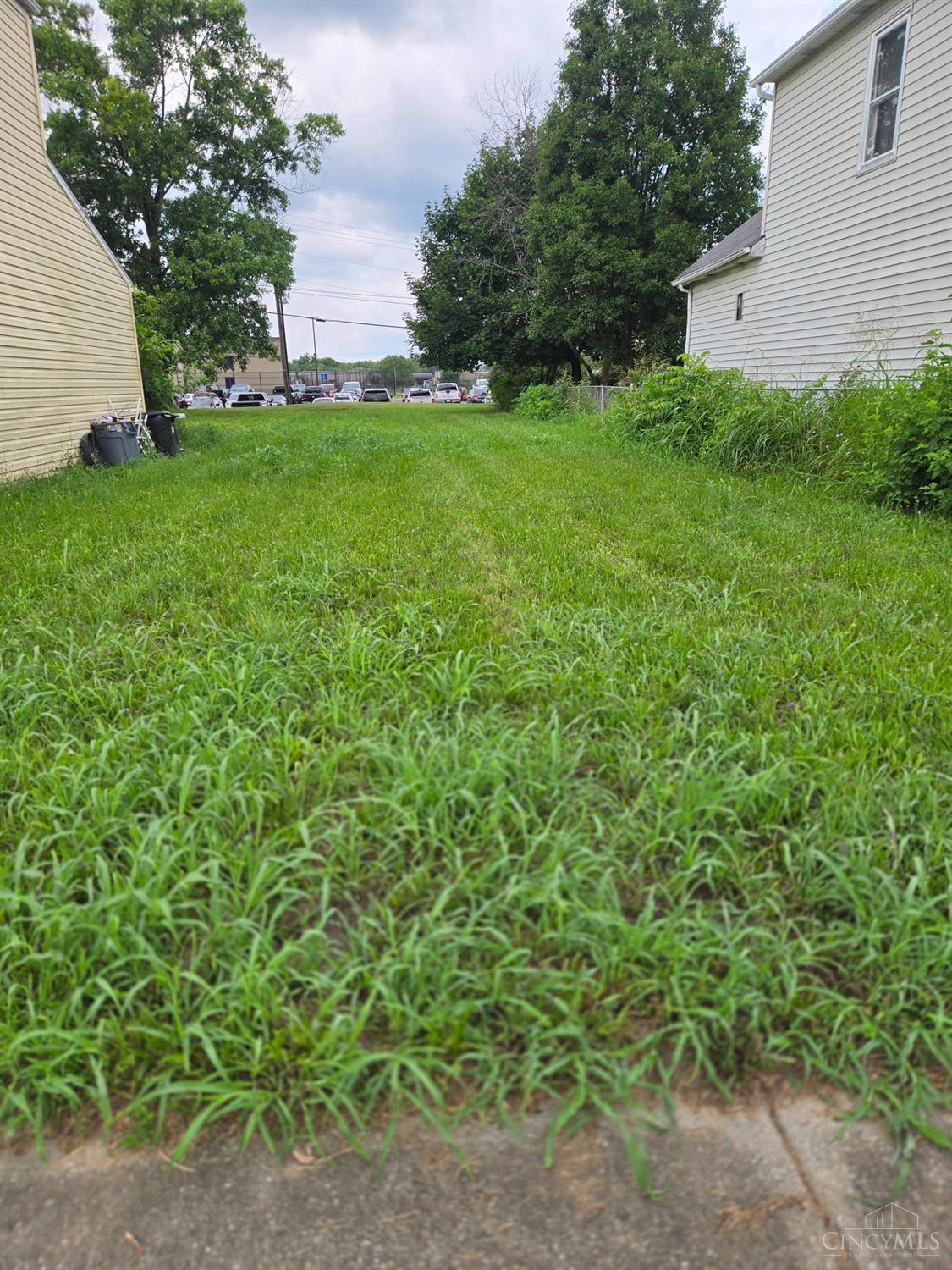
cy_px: 635
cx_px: 476
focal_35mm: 23
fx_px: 843
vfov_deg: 73.9
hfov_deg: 58.9
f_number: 1.8
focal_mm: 5.4
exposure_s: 1/960
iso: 25
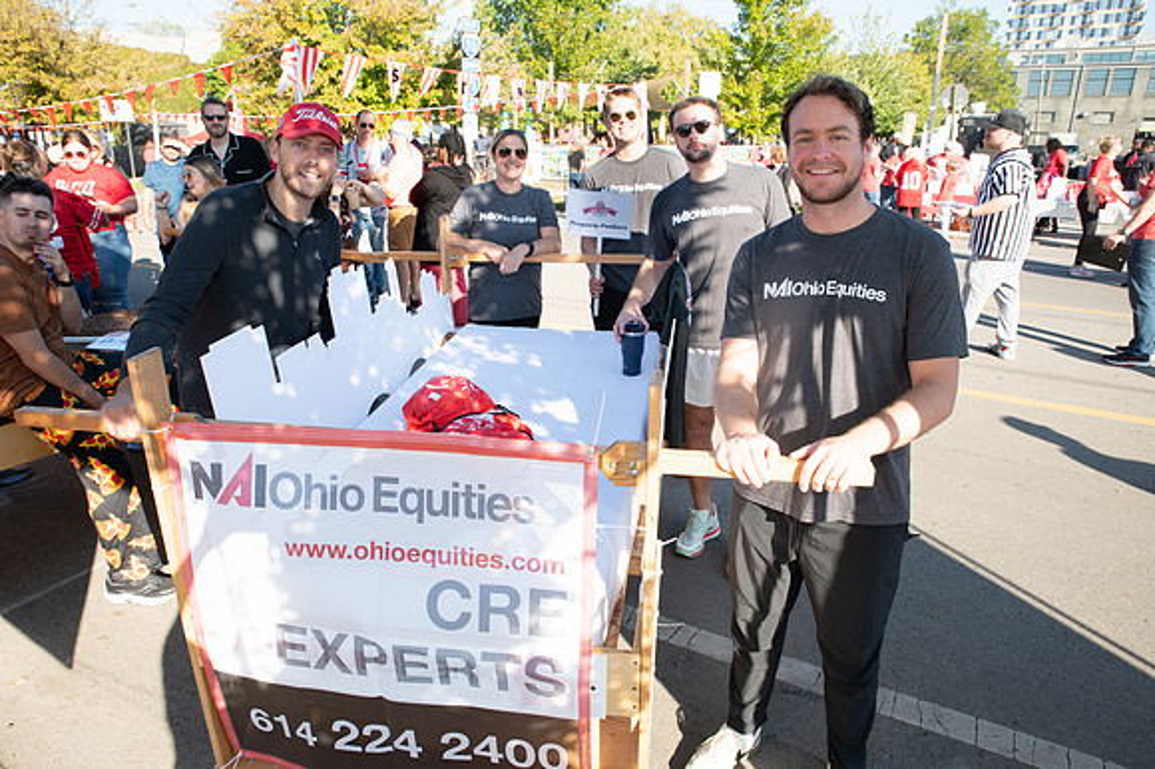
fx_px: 770
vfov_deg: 53.1
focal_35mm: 24
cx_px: 578
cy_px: 384
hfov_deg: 73.8
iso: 250
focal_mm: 24
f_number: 9
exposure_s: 1/200
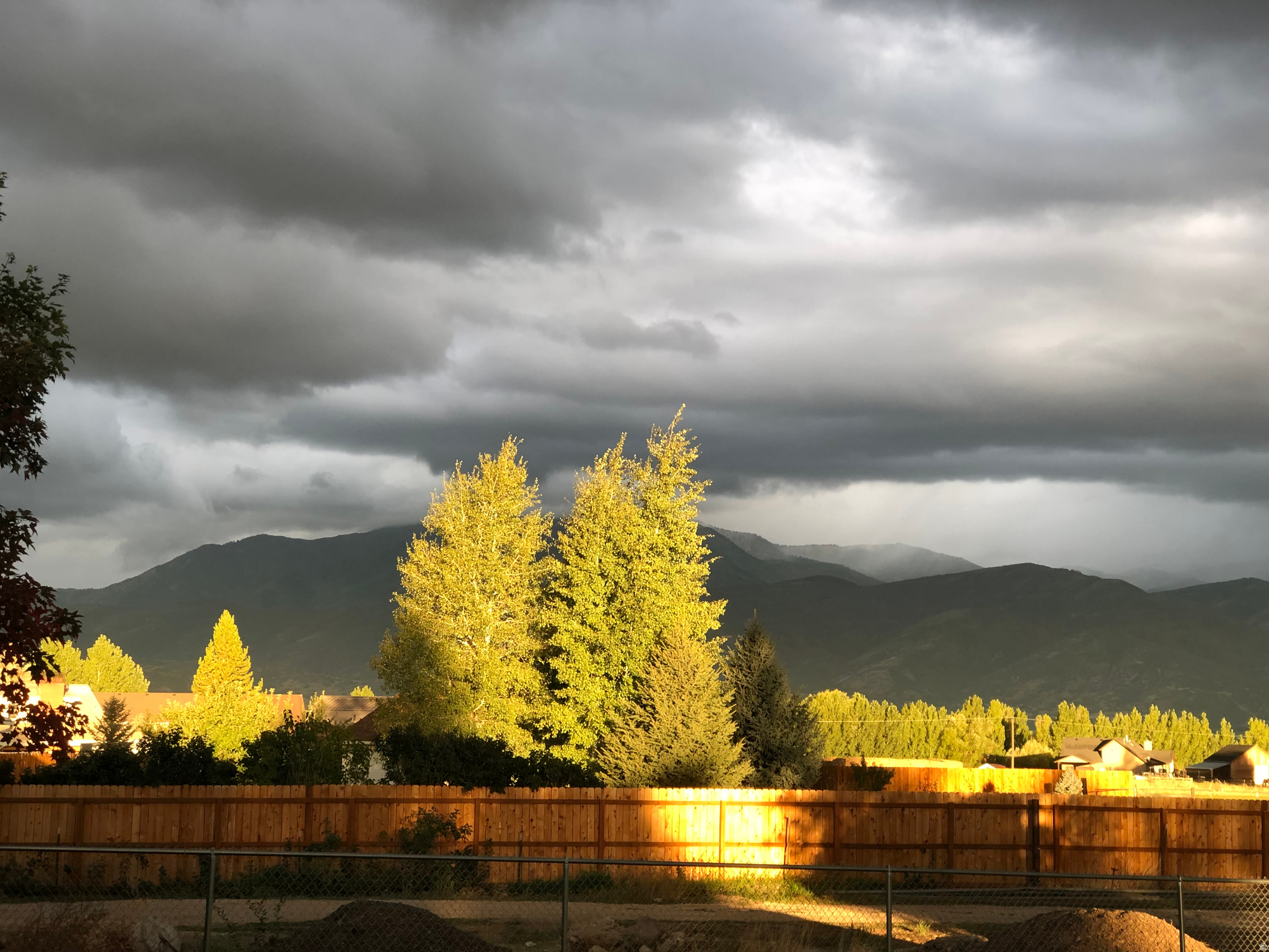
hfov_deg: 33.8
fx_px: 2090
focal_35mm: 57
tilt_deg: +5.5
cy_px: 476
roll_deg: -1.6
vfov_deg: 25.7
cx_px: 634
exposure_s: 1/40
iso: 20
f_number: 2.8
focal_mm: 6.6
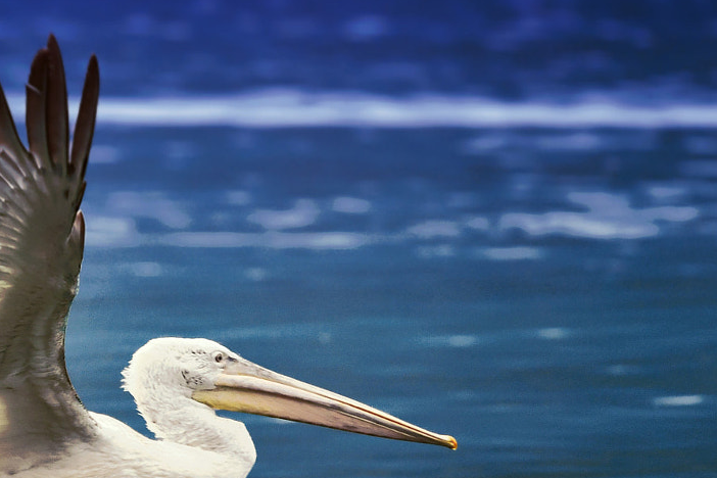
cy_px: 417
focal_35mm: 1026
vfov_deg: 1.3
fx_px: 20433
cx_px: -91
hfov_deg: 2.0
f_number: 4
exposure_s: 1/1600
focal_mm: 300
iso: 400
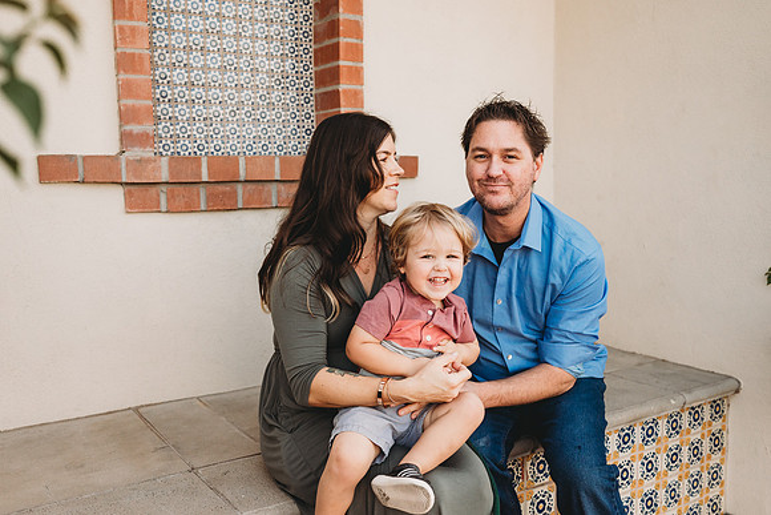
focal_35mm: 36
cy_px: 258
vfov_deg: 36.6
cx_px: 386
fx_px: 777
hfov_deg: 52.8
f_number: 3.5
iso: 1000
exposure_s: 1/2500
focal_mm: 35
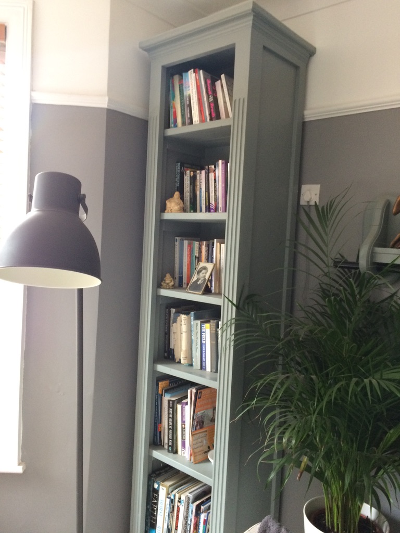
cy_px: 266
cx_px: 200
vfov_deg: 61.7
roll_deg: -4.0
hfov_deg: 48.2
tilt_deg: -3.0
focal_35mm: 29
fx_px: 447
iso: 160
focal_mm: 4.15
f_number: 2.2
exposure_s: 1/33
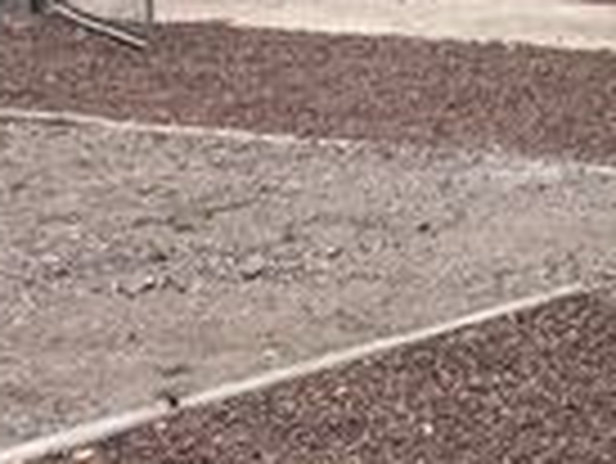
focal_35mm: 113
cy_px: -56
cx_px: 697
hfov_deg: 16.8
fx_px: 2013
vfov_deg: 12.9
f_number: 2.4
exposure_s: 1/1431
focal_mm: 3.3
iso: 25
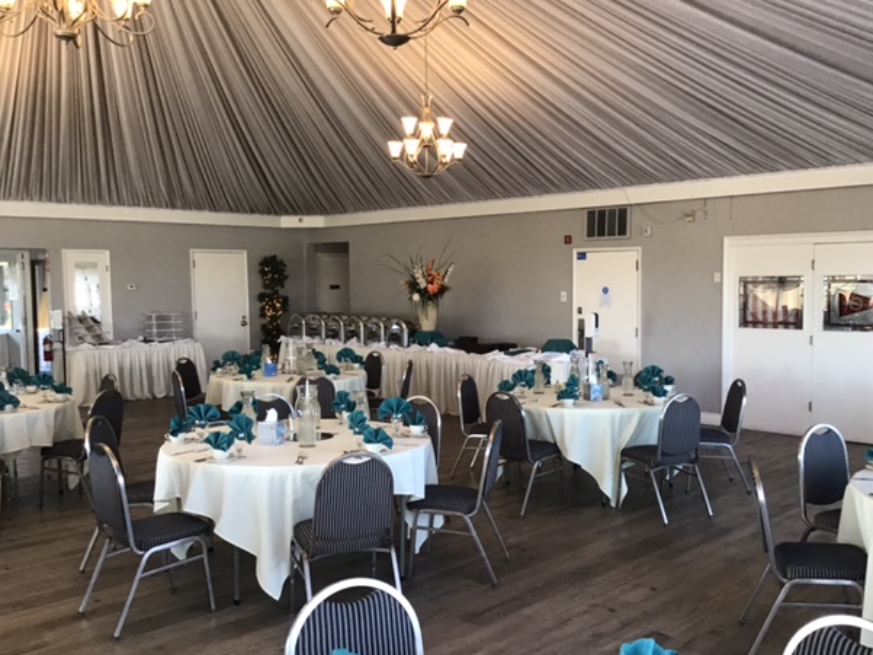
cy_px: 338
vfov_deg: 43.0
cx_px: 455
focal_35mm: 33
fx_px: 832
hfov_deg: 55.3
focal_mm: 3.3
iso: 32
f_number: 2.4
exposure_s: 1/30
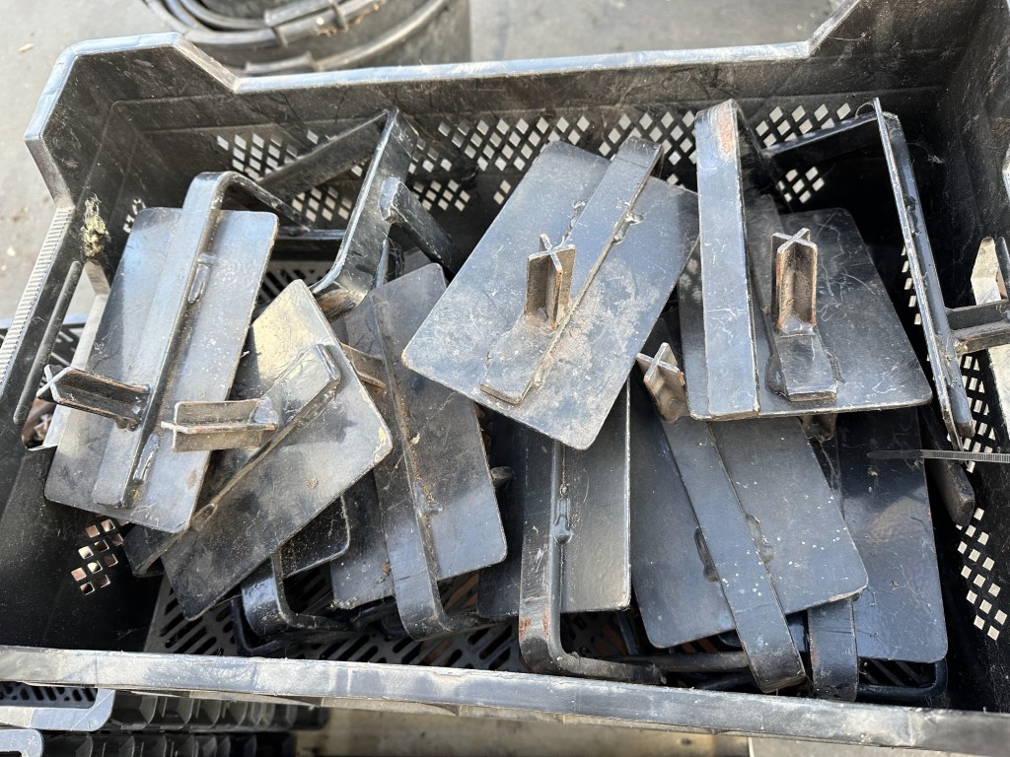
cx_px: 505
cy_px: 378
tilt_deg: -61.9
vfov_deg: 56.8
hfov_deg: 71.6
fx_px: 700
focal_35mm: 24
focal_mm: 6.86
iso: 125
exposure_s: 1/100
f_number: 1.78
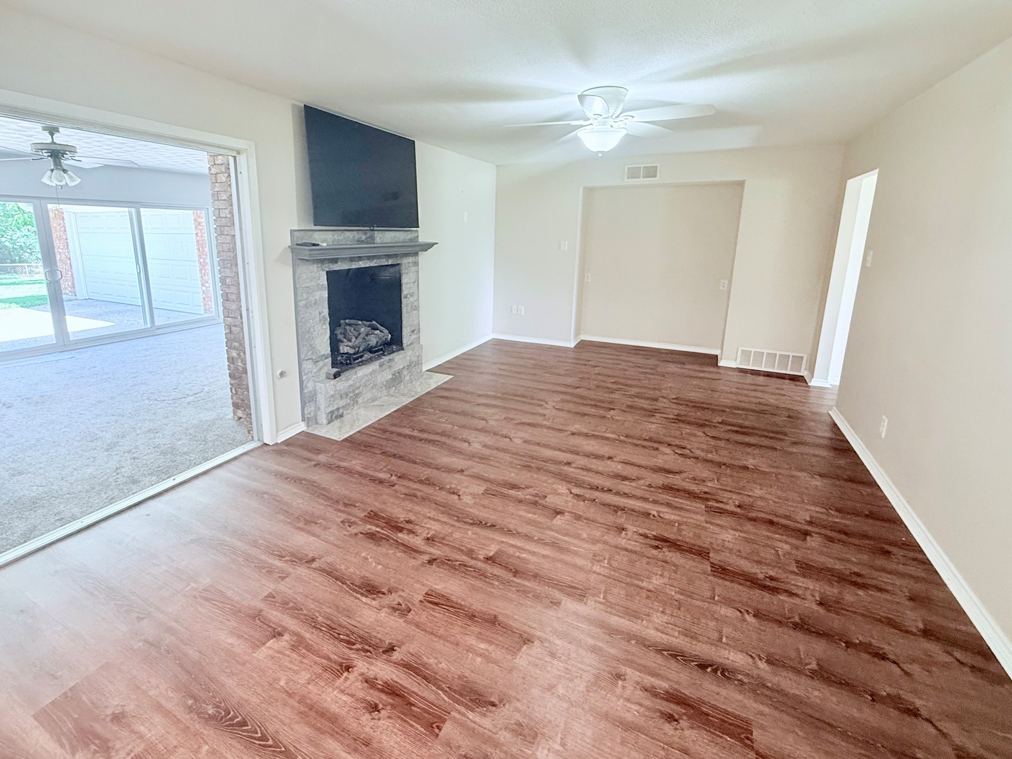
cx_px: 455
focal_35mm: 16
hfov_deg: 94.2
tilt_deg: -12.1
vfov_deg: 77.7
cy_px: 331
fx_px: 468
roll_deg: -0.6
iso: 320
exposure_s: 1/60
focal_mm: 2.22
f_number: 2.2
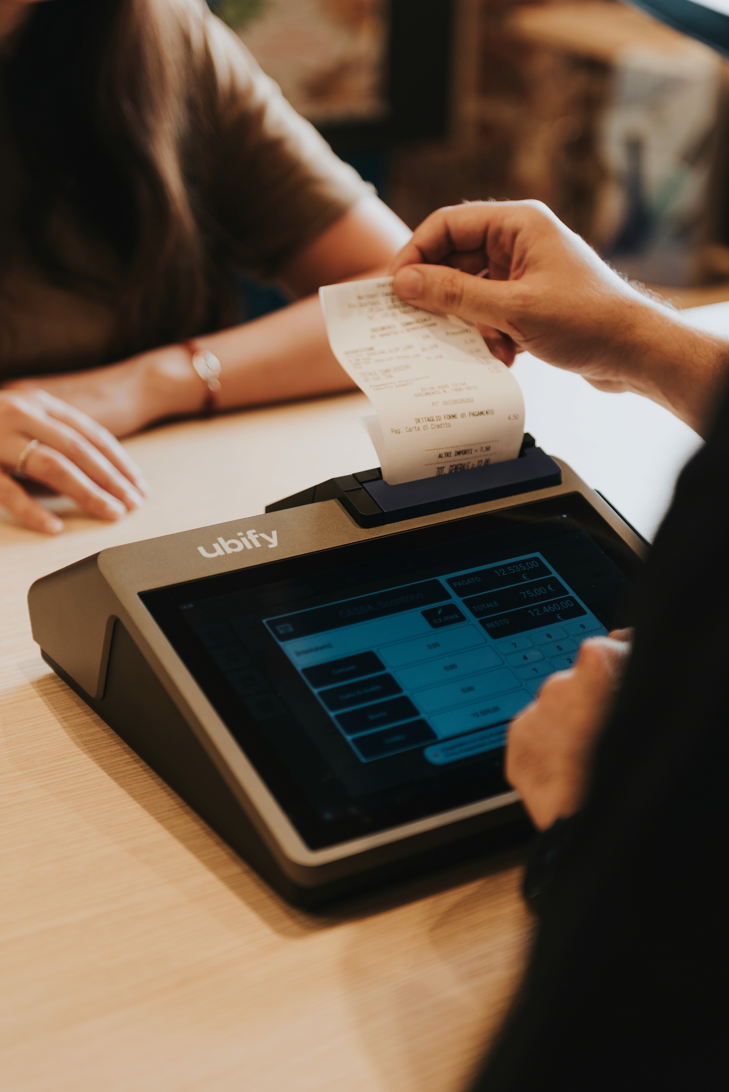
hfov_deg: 21.9
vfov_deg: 32.4
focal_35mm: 62
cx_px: 364
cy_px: 546
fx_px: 1881
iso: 400
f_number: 2.8
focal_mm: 62
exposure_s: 1/200
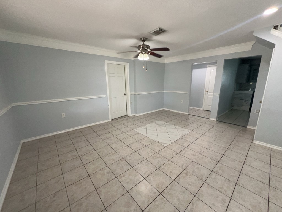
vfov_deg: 89.9
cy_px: 106
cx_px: 141
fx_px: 106
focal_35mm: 13
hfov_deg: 106.2
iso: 125
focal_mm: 1.57
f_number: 1.8
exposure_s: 1/60
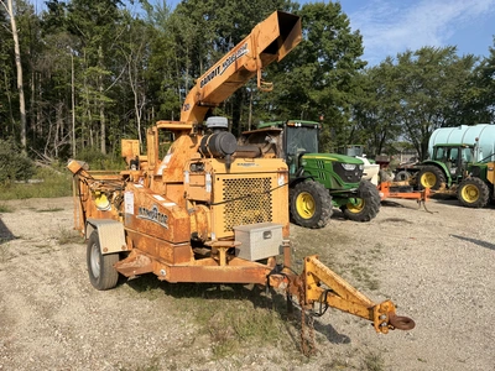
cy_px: 186
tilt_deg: -1.1
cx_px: 248
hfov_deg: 71.6
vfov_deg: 56.8
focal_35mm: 24
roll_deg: -0.9
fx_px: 343
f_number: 1.78
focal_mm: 6.76
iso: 80
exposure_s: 1/5319
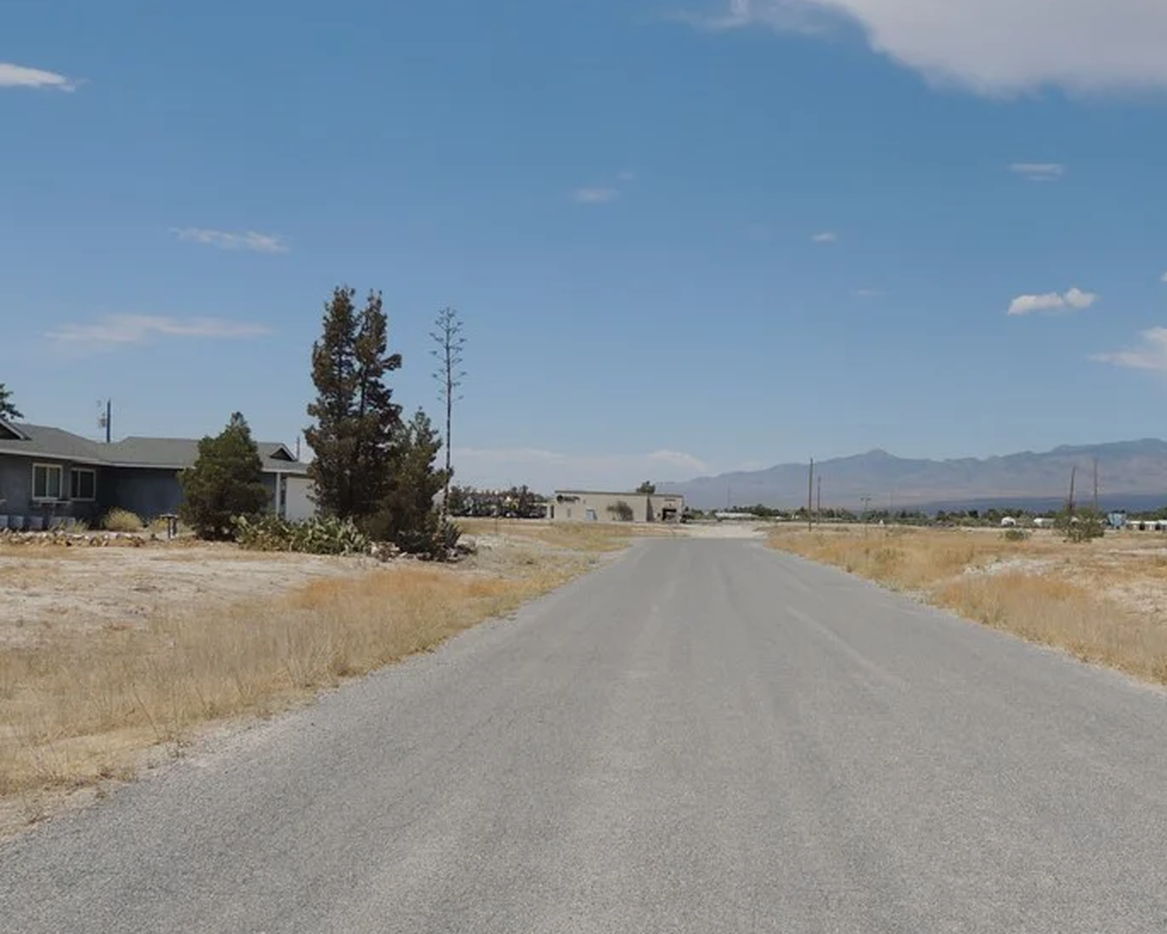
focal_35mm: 35
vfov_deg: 42.2
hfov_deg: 50.7
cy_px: 520
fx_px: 1209
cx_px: 763
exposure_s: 1/2000
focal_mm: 4.3
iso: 100
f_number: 3.7
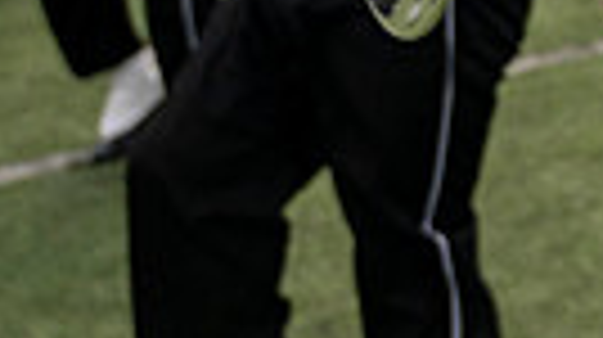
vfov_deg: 9.4
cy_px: -354
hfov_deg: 14.8
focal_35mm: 120
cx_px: 1184
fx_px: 1916
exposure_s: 1/2000
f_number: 4
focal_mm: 26.5
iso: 500
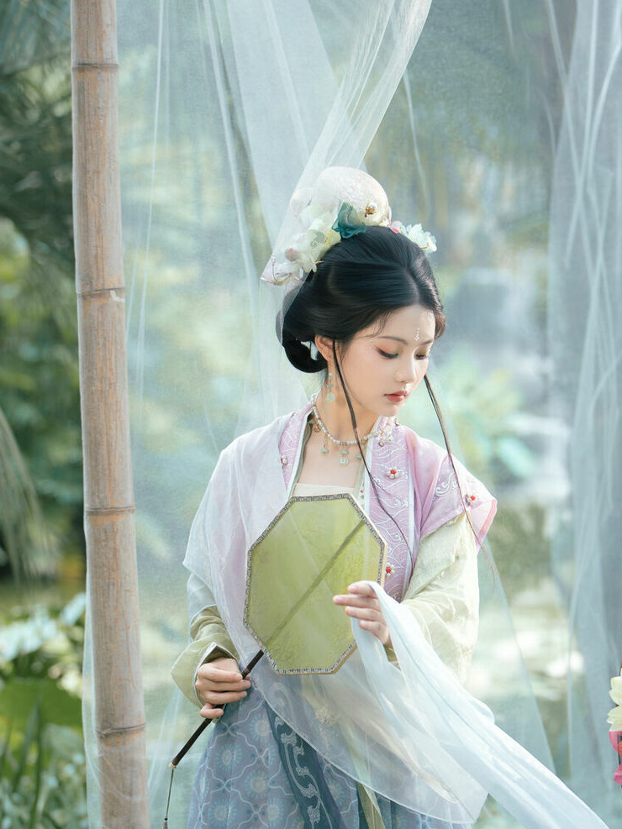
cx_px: 430
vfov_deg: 14.6
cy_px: 532
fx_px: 3235
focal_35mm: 135
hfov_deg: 11.0
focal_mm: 88
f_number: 2.8
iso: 160
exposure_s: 1/320
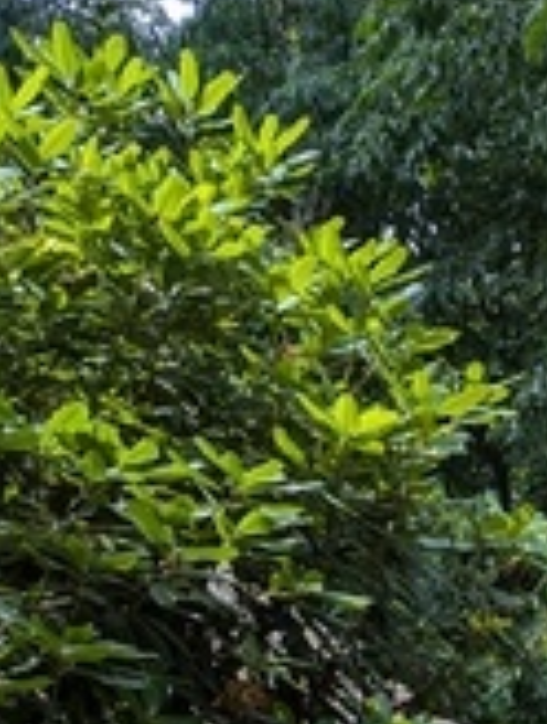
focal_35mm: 73
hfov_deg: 18.6
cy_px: 1060
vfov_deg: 22.3
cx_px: 737
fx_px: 1530
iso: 44
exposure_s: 1/464
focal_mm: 6.81
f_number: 1.85
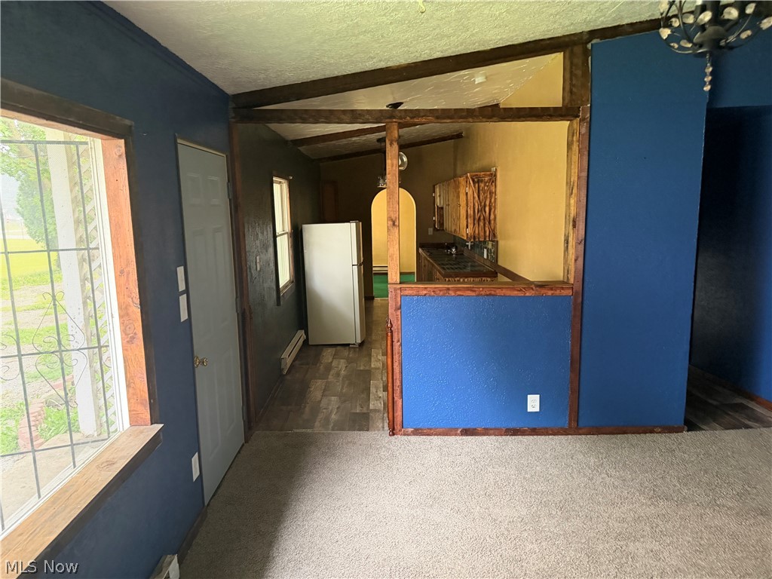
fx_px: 535
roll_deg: +0.1
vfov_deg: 56.8
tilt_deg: -10.0
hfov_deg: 71.6
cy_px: 290
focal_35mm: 24
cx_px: 386
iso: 800
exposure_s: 1/60
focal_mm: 6.76
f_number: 1.78
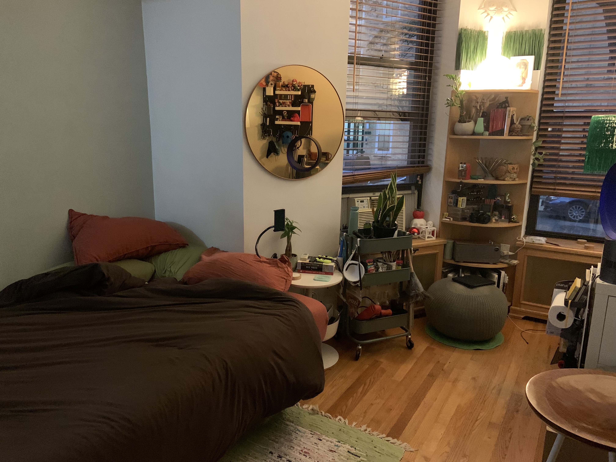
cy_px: 231
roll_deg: -0.2
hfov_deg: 67.3
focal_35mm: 26
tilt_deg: -12.2
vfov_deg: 53.1
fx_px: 463
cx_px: 308
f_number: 1.8
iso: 800
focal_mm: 4.25
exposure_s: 1/26
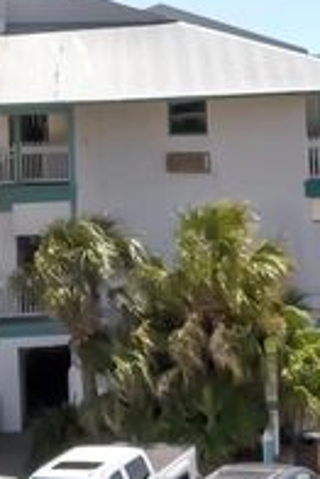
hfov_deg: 11.1
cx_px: 596
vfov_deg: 17.5
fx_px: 1531
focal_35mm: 115
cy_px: 56
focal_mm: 8.38
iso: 110
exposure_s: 1/4000
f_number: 2.8
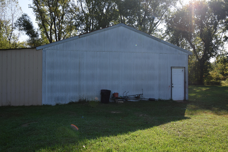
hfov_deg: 61.9
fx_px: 190
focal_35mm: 30
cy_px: 76
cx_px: 114
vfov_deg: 43.6
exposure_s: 1/250
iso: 200
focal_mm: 20
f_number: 8
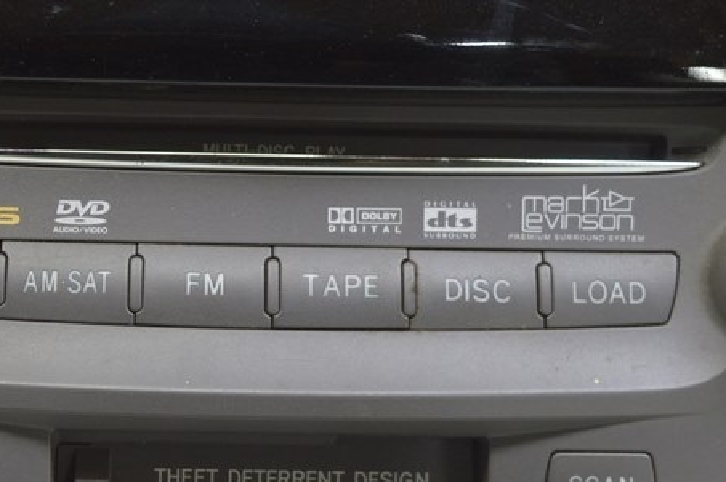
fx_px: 1914
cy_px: 340
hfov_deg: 21.4
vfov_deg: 14.3
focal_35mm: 95
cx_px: 210
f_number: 5.6
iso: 400
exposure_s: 1/15
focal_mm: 28
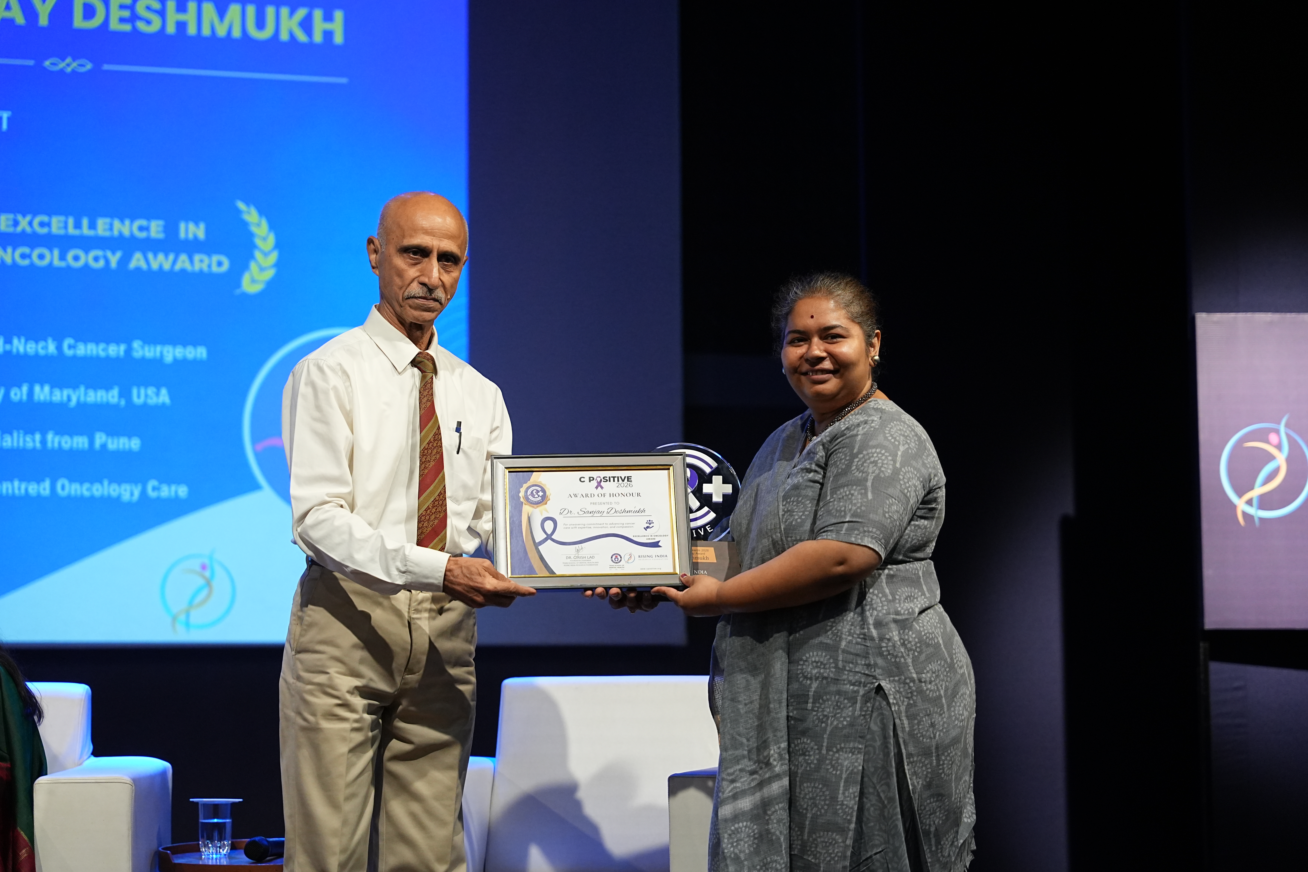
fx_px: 2543
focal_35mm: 70
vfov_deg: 19.5
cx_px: 654
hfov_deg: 28.8
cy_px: 436
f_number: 2.8
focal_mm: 70
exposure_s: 1/500
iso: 2500
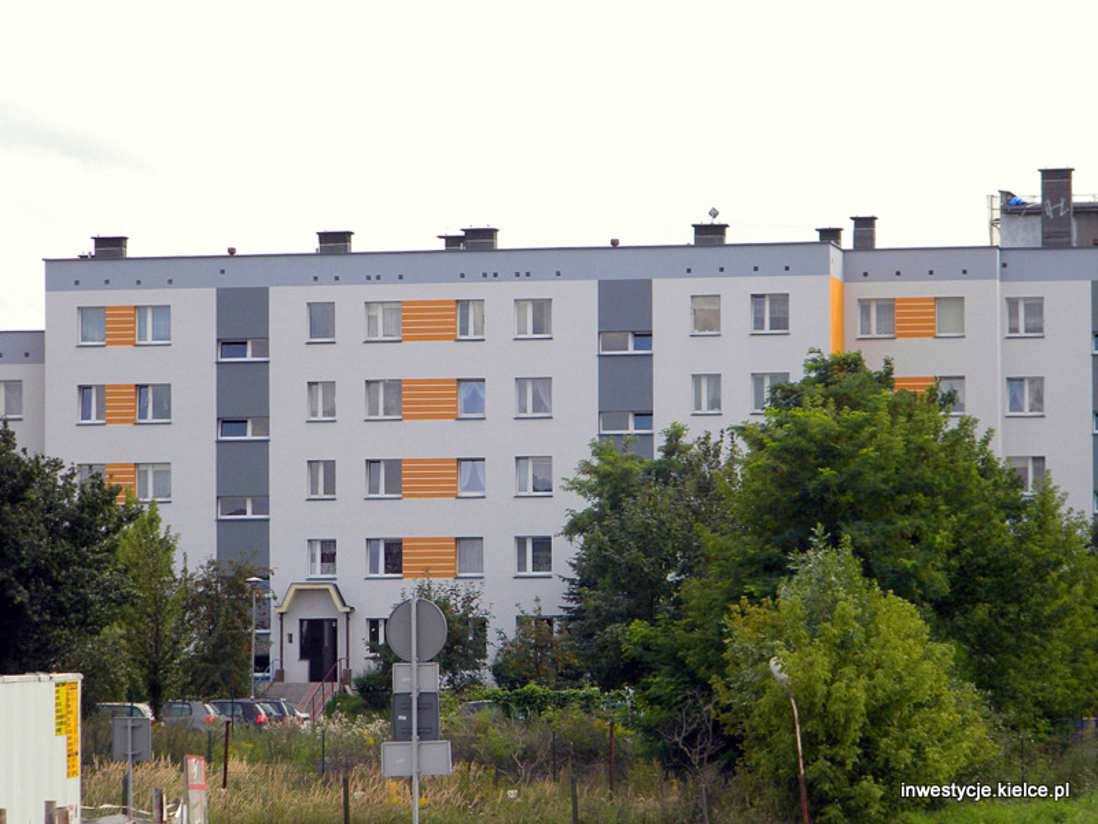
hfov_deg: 13.3
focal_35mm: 148
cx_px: 549
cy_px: 412
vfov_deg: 10.0
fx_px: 4694
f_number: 5
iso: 174
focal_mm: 26.8
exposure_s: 1/524
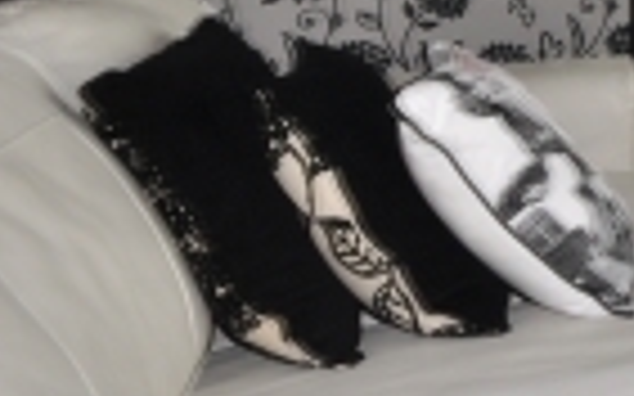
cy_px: -234
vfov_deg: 17.1
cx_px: 1165
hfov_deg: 20.6
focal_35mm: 67
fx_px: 1157
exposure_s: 1/2
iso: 200
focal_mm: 10
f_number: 14
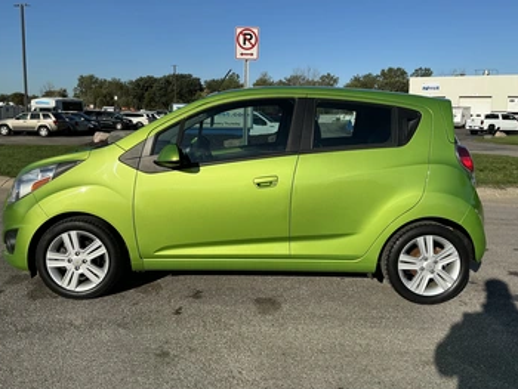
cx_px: 250
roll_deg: -0.7
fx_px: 479
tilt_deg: -4.8
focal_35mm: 32
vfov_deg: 44.2
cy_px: 183
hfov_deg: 56.8
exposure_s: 1/3125
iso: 25
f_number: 1.8
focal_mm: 3
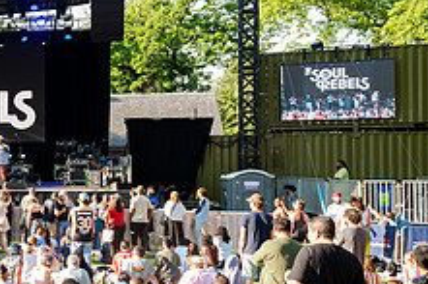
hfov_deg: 27.6
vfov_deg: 21.5
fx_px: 748
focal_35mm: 63
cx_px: -99
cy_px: 154
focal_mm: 24
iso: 400
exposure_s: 1/200
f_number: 4.5
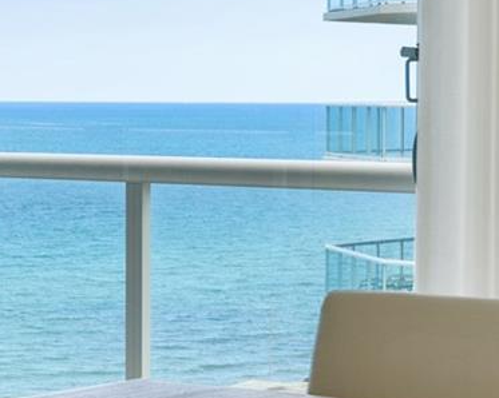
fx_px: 2081
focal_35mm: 141
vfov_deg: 10.9
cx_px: -310
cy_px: 116
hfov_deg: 12.8
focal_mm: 35
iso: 250
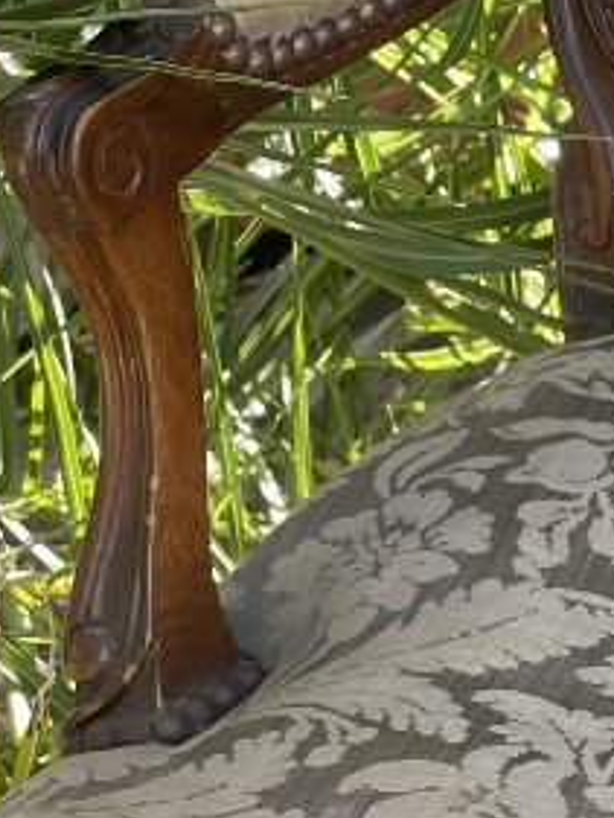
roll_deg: -2.8
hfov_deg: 12.5
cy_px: 614
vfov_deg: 17.6
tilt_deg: -33.6
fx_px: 2623
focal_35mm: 111
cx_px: 989
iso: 32
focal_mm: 4.2
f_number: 1.6
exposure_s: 1/146
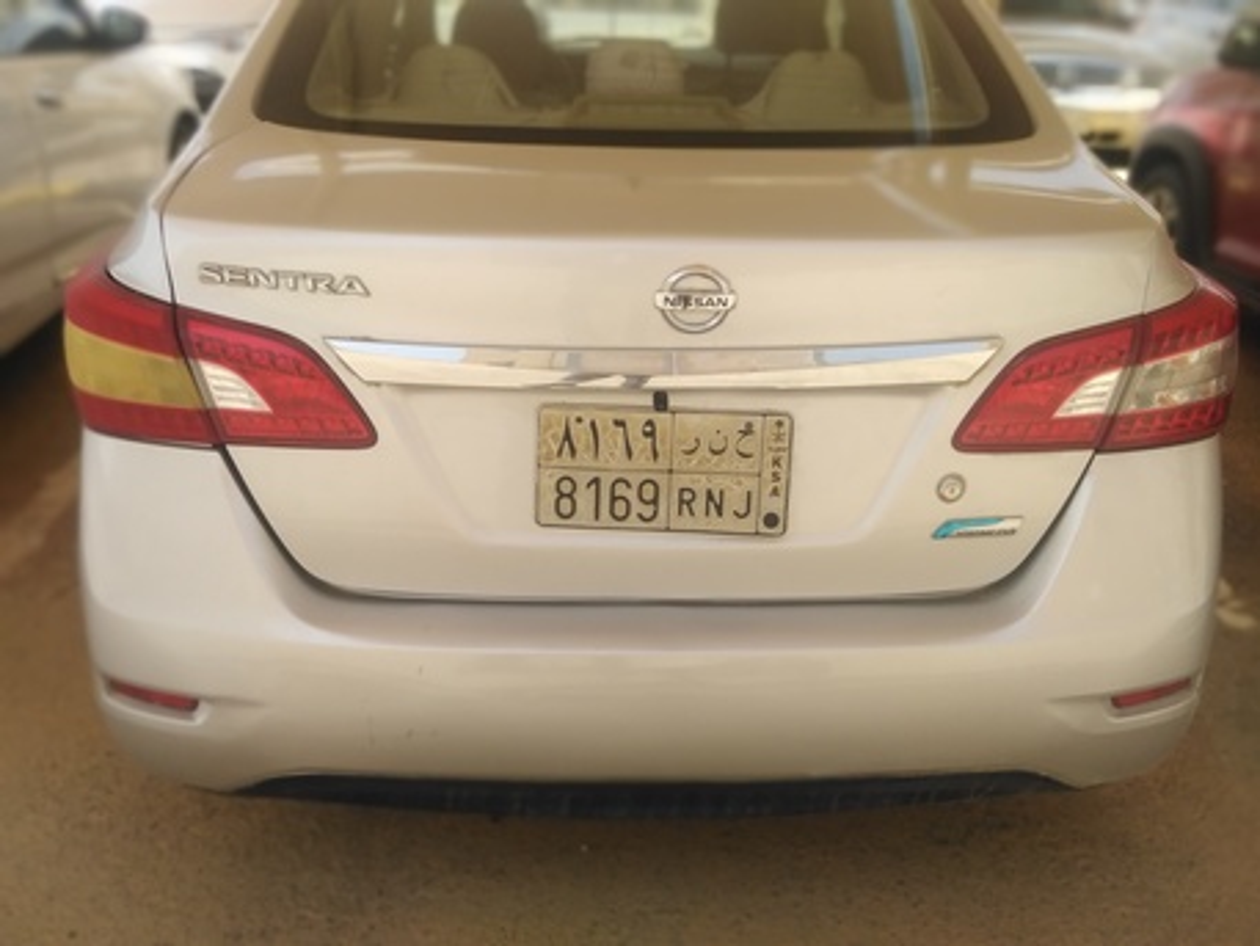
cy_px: 473
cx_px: 630
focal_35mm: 26
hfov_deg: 67.3
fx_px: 947
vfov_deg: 53.1
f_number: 4
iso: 100
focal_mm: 3.63
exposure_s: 1/976
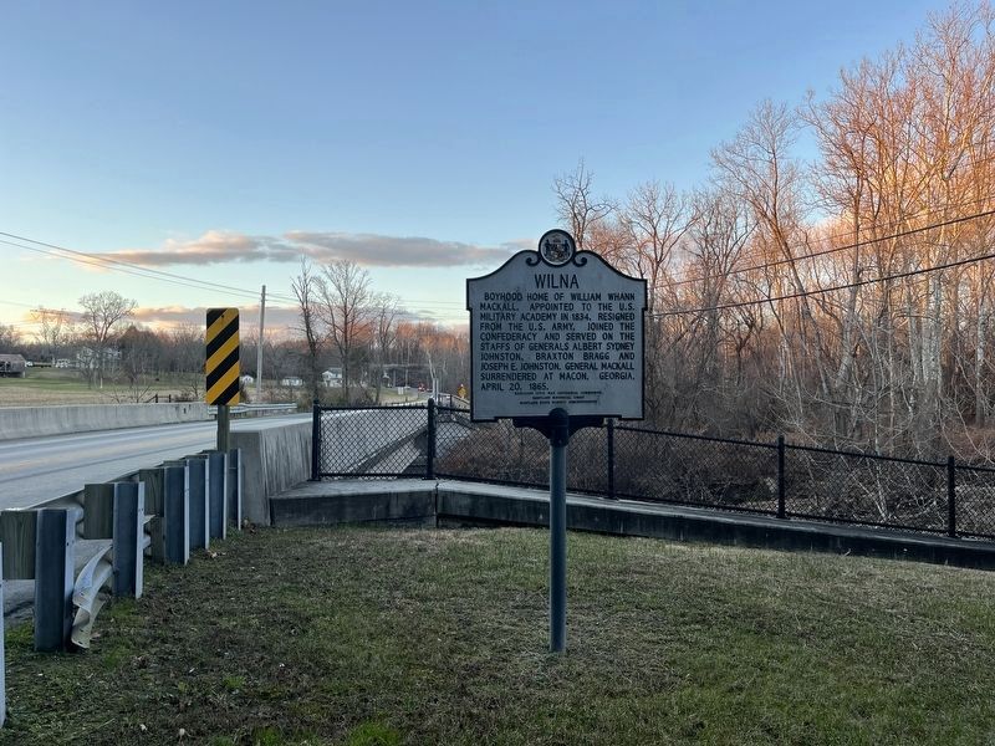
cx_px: 498
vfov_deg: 53.1
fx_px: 747
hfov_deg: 67.3
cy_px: 373
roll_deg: +0.1
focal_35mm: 26
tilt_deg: +1.4
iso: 40
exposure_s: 1/246
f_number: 1.6
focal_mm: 5.1
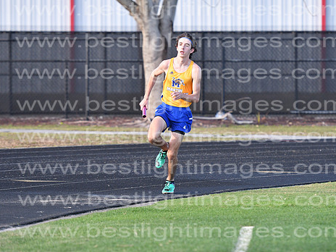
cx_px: 182
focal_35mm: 298
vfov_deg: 5.0
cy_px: 121
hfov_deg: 6.7
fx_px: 2889
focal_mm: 165
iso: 1000
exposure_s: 1/2000
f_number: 4
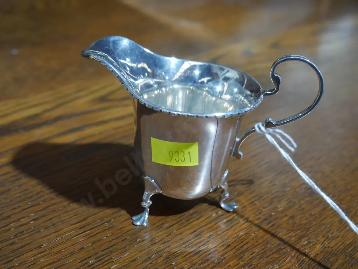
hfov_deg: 39.6
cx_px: 179
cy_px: 134
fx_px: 497
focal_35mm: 48
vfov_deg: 30.3
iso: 1000
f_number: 5.2
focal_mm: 24
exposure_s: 1/60
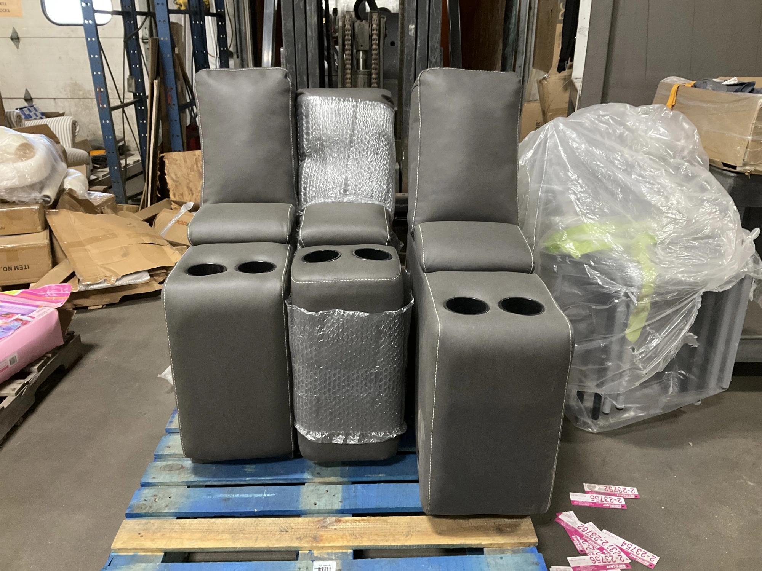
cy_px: 286
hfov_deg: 61.7
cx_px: 381
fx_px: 638
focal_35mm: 29
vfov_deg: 48.2
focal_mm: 3
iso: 250
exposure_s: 1/30
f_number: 1.8
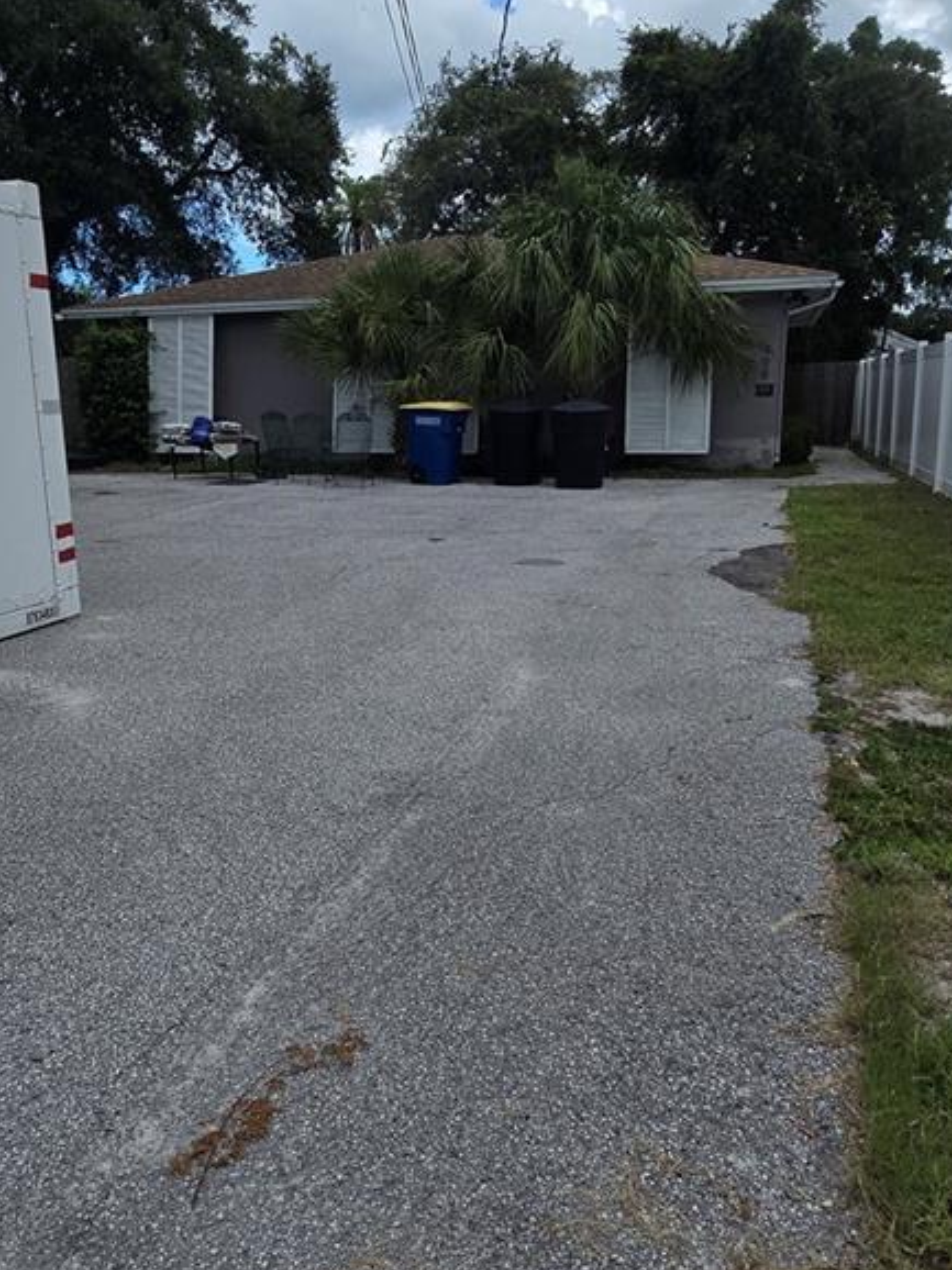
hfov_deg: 51.0
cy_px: 644
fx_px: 991
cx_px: 389
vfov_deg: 65.3
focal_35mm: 27
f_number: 2.2
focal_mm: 2.2
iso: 50
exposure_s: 1/2082
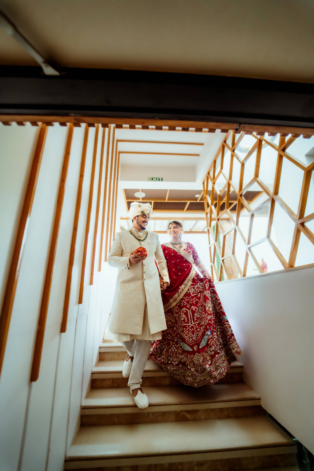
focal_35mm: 14
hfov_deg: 81.2
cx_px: 157
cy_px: 236
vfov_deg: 104.2
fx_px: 183
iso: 3200
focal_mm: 14
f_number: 2.8
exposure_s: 1/1250
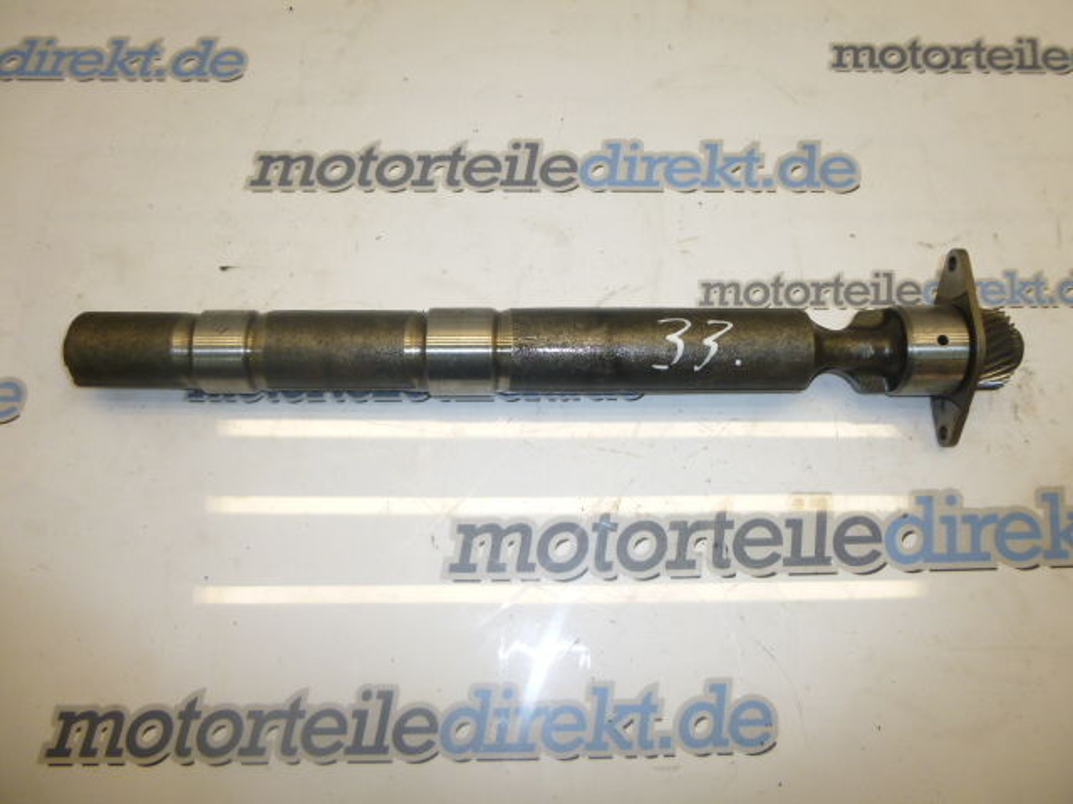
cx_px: 536
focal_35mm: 25
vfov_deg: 54.9
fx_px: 775
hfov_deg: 69.4
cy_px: 402
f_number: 3.1
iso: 100
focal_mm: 4.5
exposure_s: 1/80
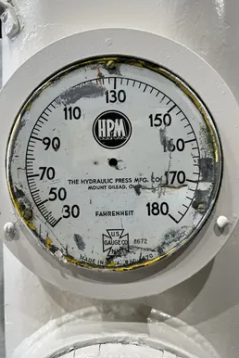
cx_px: 111
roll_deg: +0.1
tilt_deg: +0.5
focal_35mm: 28
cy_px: 181
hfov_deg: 46.4
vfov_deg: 65.4
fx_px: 278
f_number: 1.5
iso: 80
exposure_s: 1/120
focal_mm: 5.7
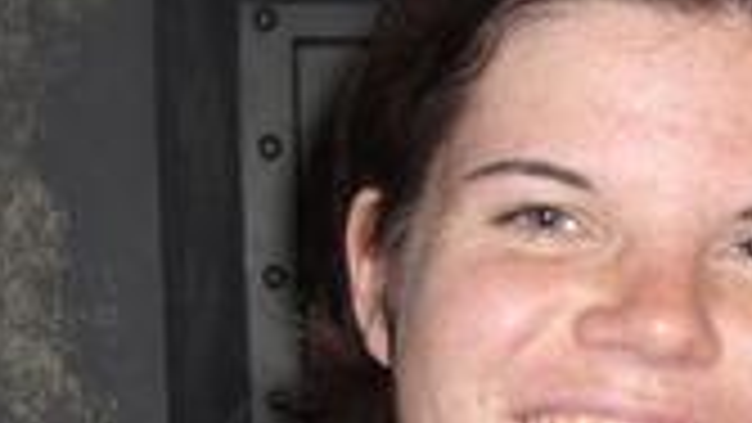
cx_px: 675
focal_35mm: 108
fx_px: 2154
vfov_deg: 11.0
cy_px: 504
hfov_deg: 19.4
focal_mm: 5.8
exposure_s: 1/60
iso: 100
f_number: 2.6
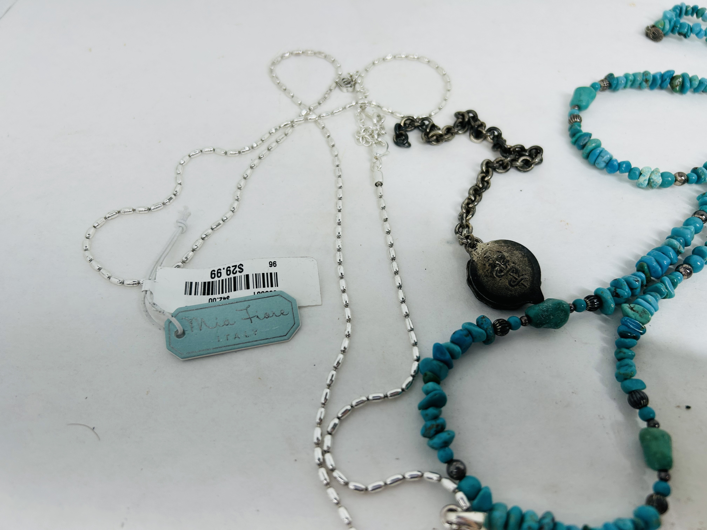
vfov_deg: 53.1
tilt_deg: -54.7
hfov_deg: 67.3
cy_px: 265
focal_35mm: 26
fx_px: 531
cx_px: 354
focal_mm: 5.7
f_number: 1.5
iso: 50
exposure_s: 1/445
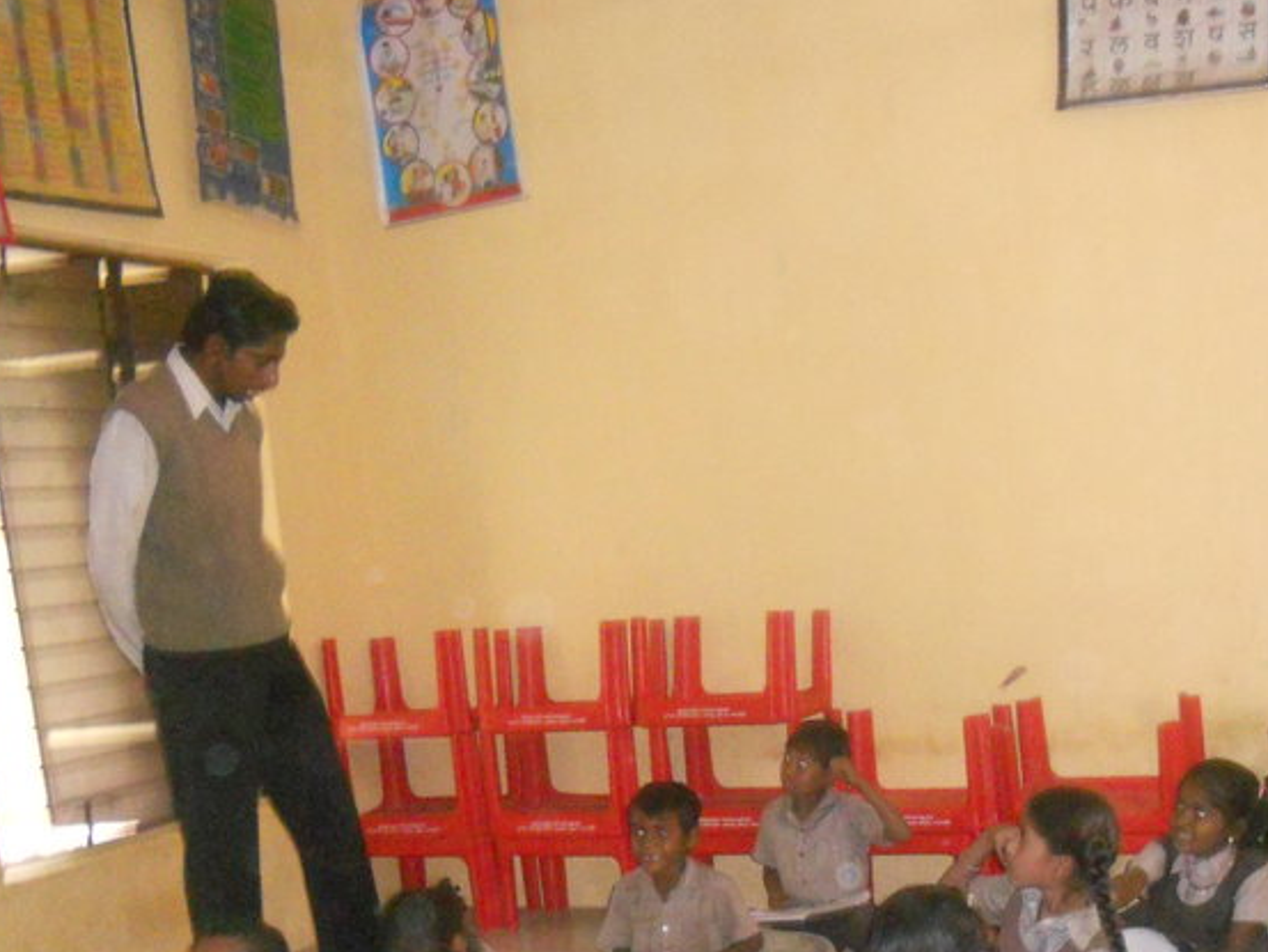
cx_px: 851
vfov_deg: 28.2
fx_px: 1832
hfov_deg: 37.7
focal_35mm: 50
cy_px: 826
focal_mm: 4.9
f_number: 3.2
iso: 800
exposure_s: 1/25
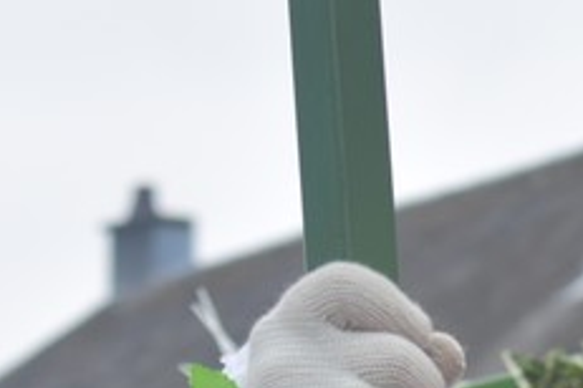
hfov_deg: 6.1
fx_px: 5392
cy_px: 598
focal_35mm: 333
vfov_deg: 4.1
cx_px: 949
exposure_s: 1/160
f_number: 4.5
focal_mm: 50
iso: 320
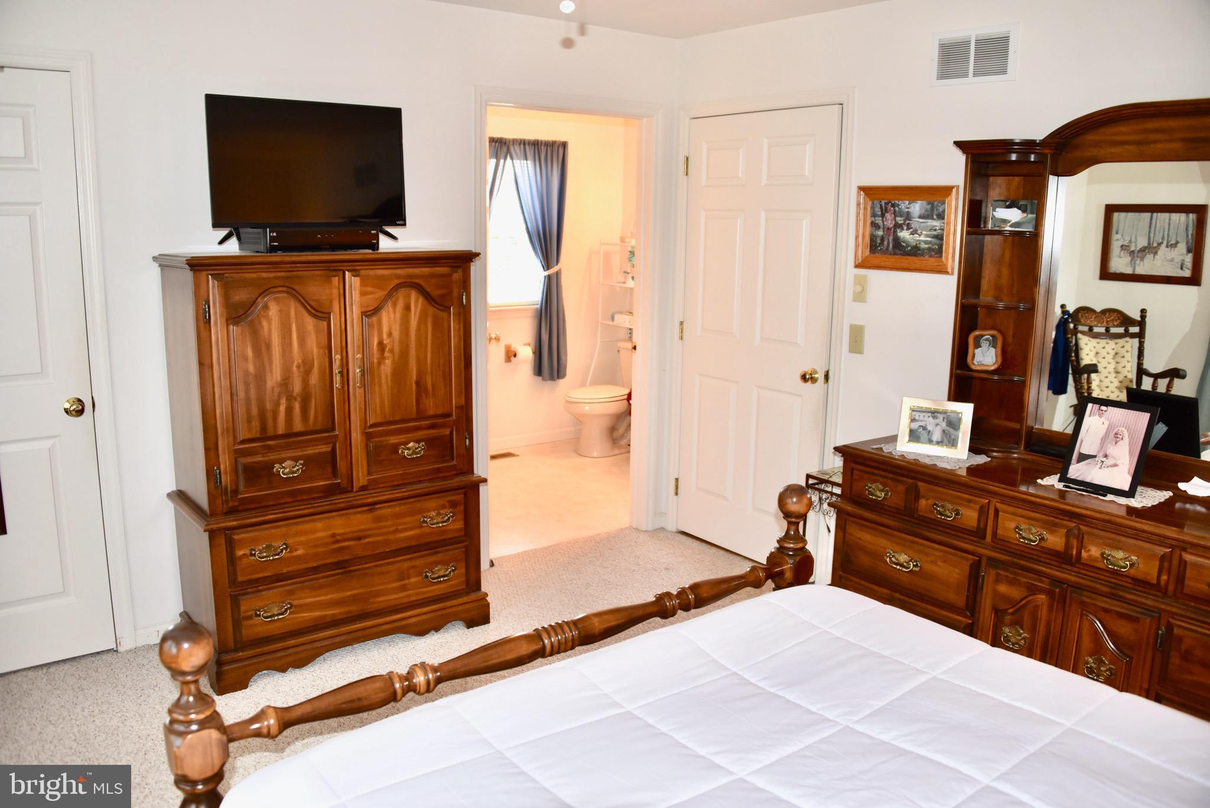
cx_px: 605
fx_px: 941
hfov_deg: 65.5
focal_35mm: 28
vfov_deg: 46.4
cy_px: 404
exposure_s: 1/60
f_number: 3.5
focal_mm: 28
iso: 1000
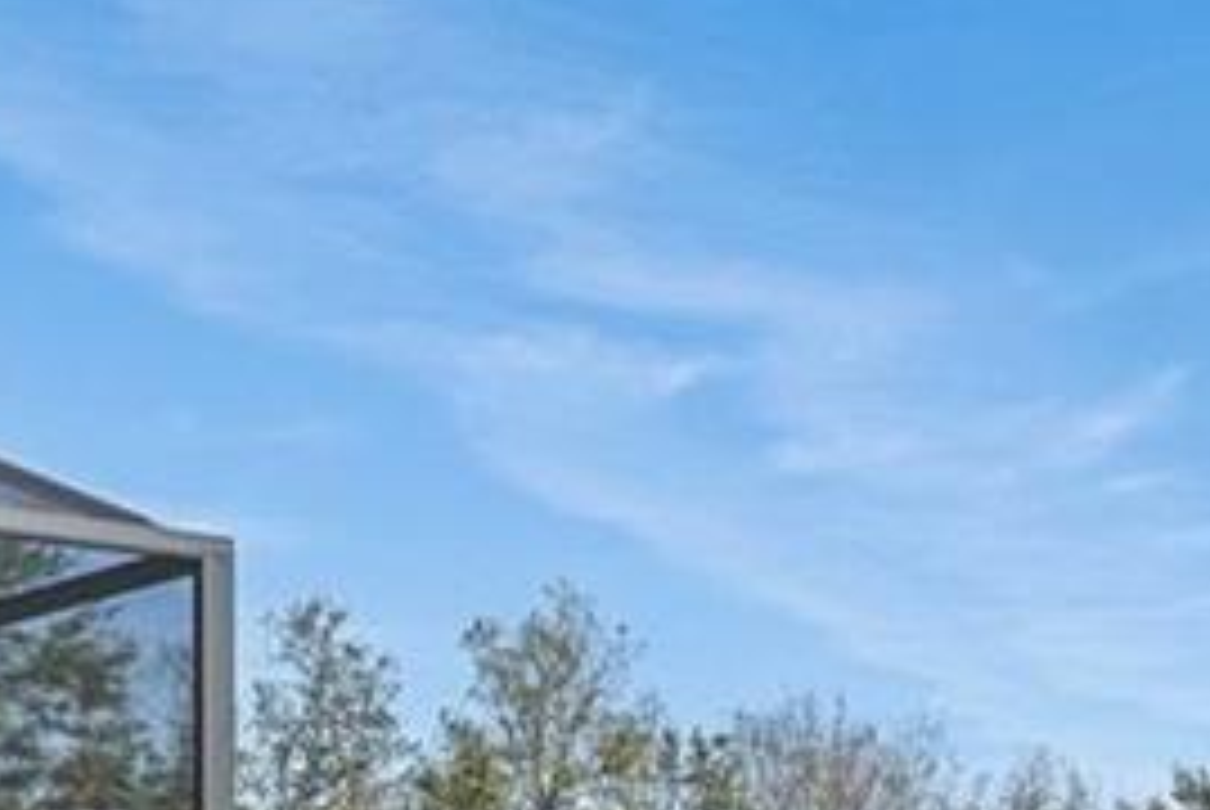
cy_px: 1282
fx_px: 3296
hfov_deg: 19.3
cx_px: 1534
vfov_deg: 13.1
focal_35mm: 98
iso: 400
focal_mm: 16.5
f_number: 7.1
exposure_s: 1/1250
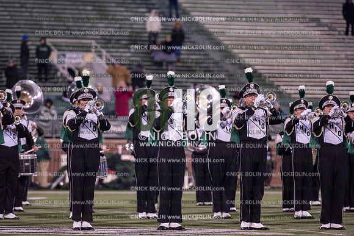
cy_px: 118
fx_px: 1967
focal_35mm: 200
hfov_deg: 10.3
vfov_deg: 6.9
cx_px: 177
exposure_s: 1/1250
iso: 2500
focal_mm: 200
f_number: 2.8
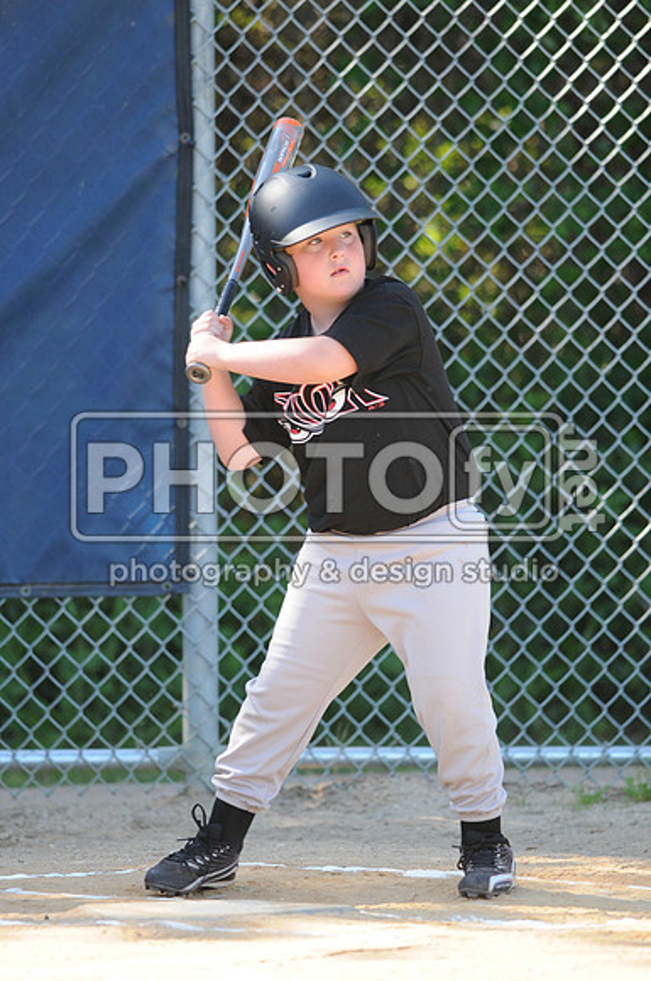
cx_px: 326
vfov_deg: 4.6
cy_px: 490
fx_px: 12242
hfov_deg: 3.0
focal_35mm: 450
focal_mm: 300
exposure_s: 1/500
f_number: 4
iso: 400
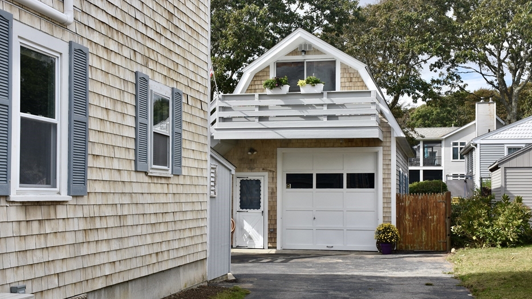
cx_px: 255
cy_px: 164
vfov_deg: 25.7
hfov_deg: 44.1
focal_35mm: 47
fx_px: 657
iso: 250
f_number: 8
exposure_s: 1/500
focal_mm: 27
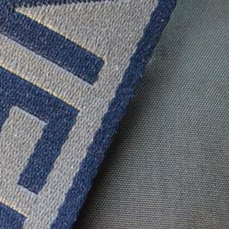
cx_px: -145
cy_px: -114
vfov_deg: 8.4
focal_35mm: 204
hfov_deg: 8.3
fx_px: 1527
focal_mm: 22
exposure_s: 1/60
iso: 1600
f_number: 3.8
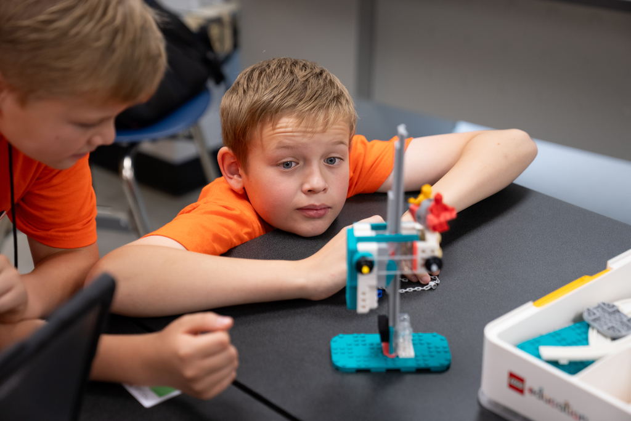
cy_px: 210
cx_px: 316
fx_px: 1228
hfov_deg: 28.8
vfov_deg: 19.5
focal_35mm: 70
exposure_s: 1/125
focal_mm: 70
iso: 400
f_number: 2.8
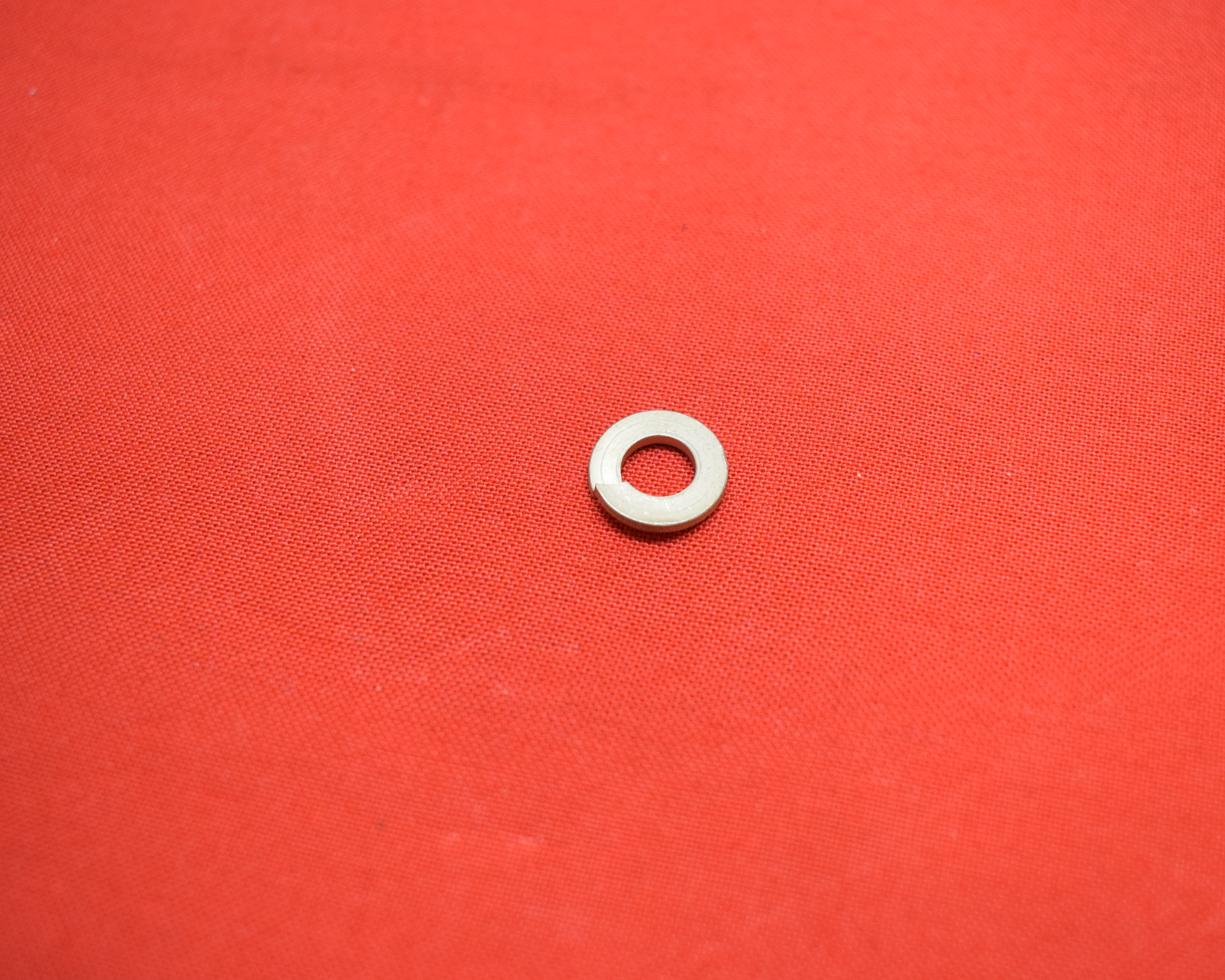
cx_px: 648
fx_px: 1543
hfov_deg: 43.3
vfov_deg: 35.2
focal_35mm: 43
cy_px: 493
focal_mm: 25
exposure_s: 1/125
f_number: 5
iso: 2000
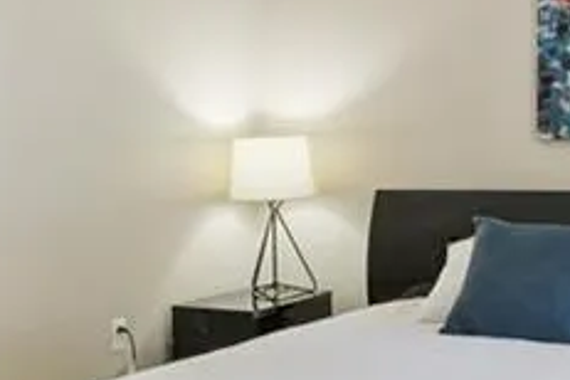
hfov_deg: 32.3
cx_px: 333
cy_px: 190
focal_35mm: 62
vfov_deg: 21.9
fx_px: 982
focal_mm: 14
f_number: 11
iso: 200
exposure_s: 1/6
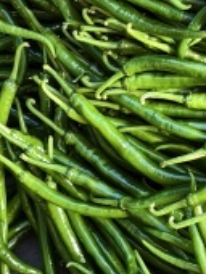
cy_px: -78
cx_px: 253
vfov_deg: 13.2
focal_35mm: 144
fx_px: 1140
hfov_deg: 10.2
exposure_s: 1/100
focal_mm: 5.6
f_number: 1.57
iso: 288
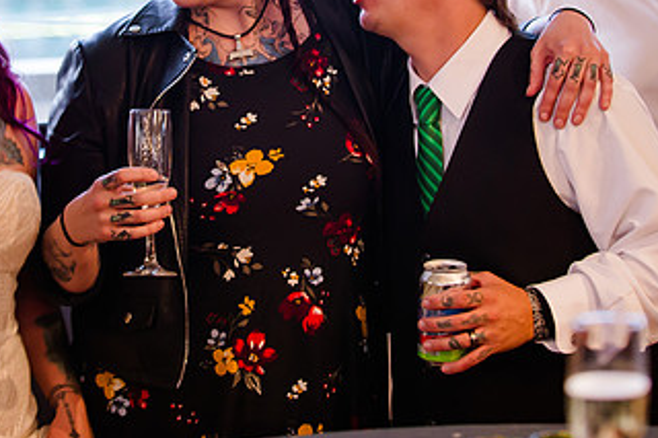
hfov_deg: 16.0
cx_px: 225
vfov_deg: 10.6
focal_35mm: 128
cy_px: 51
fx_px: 2338
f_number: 2.8
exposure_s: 1/125
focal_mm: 70
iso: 2000
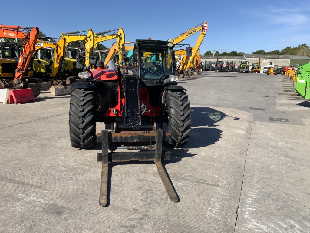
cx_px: 155
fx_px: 260
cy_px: 116
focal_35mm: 29
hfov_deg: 61.7
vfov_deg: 48.2
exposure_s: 1/1786
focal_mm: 3
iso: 16
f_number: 1.8
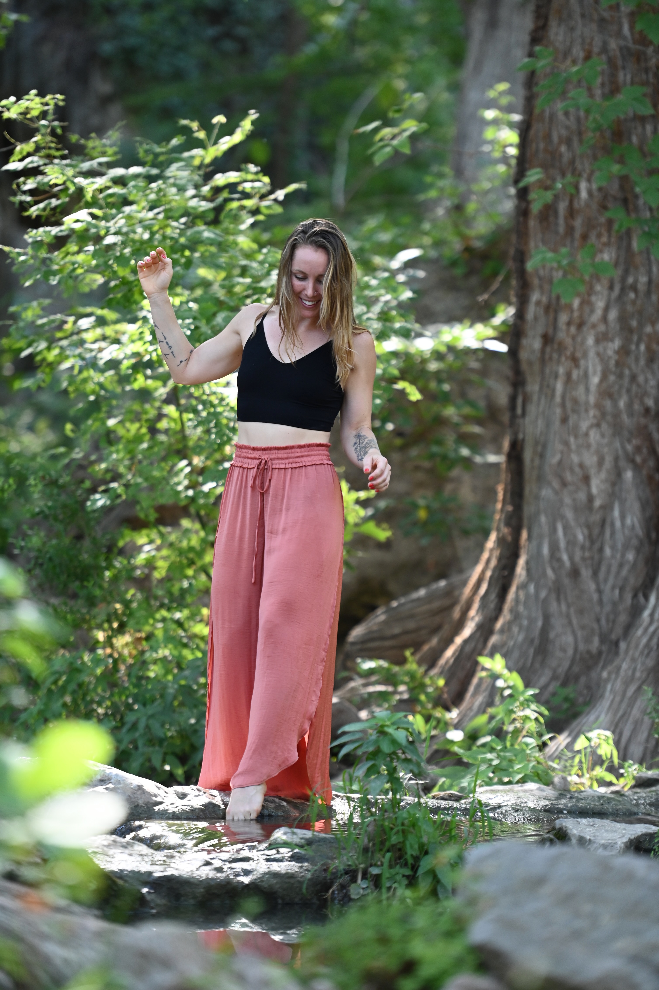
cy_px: 495
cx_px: 330
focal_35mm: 175
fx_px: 4808
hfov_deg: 7.8
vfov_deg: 11.7
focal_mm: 175
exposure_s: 1/640
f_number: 3.2
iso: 1000
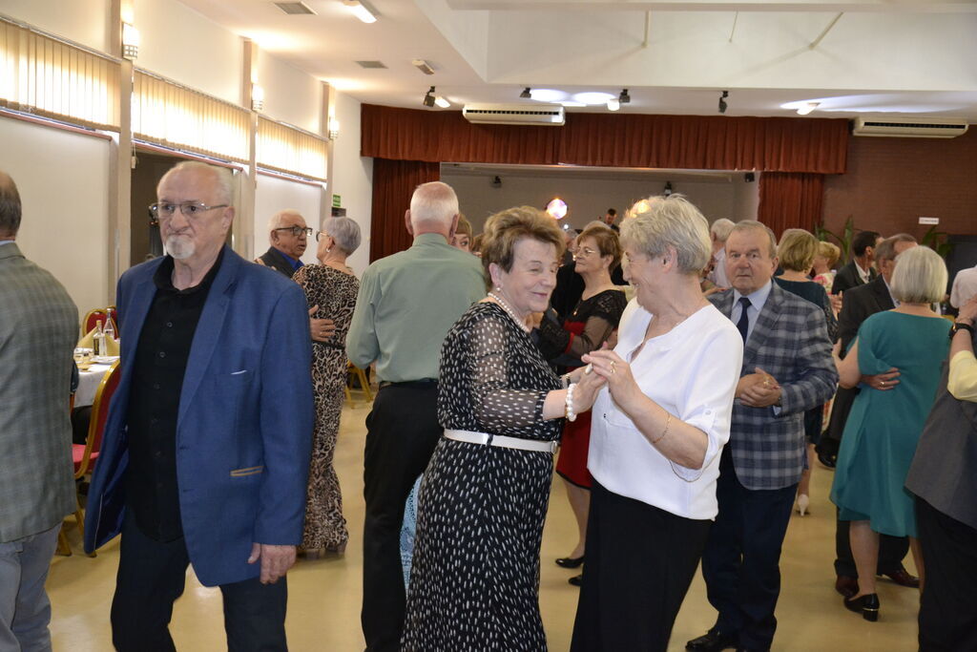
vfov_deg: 36.9
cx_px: 488
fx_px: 977
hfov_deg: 53.1
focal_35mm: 36
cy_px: 326
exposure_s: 1/60
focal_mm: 24
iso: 2000
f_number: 3.8
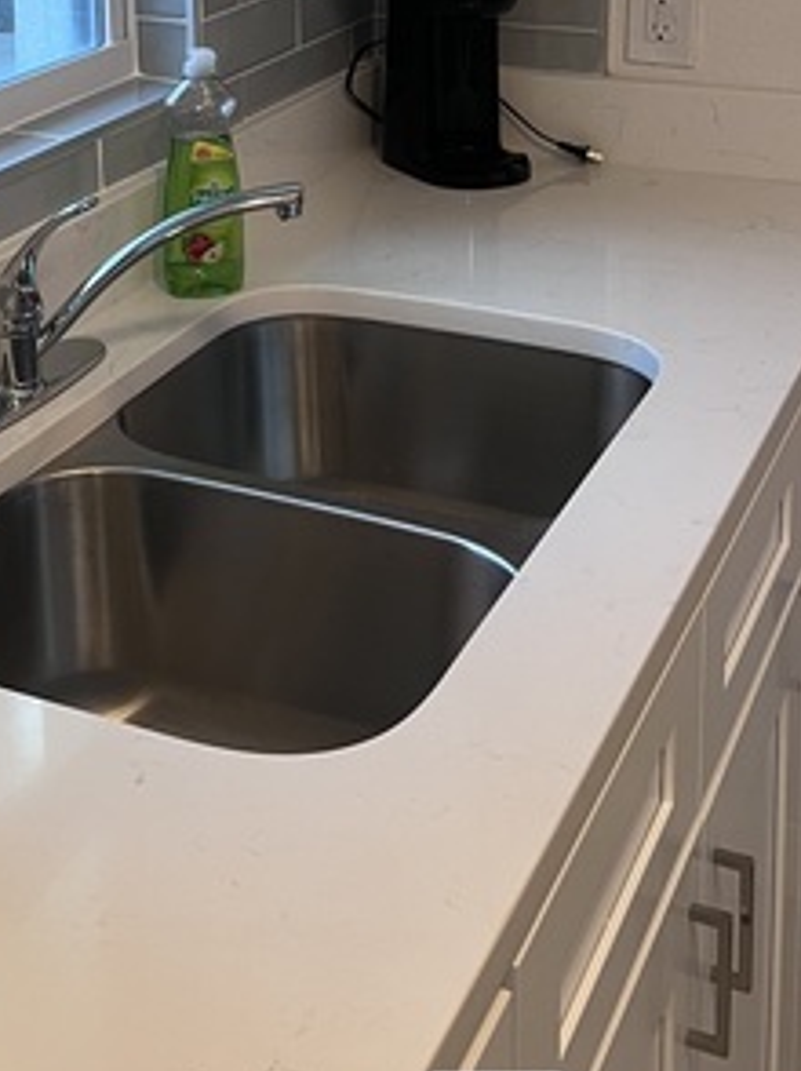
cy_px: 2
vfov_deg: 30.4
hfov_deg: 24.2
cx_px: 102
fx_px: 1823
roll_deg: +2.1
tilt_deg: -6.9
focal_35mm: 59
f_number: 1.5
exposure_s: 1/60
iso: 80
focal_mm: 5.7
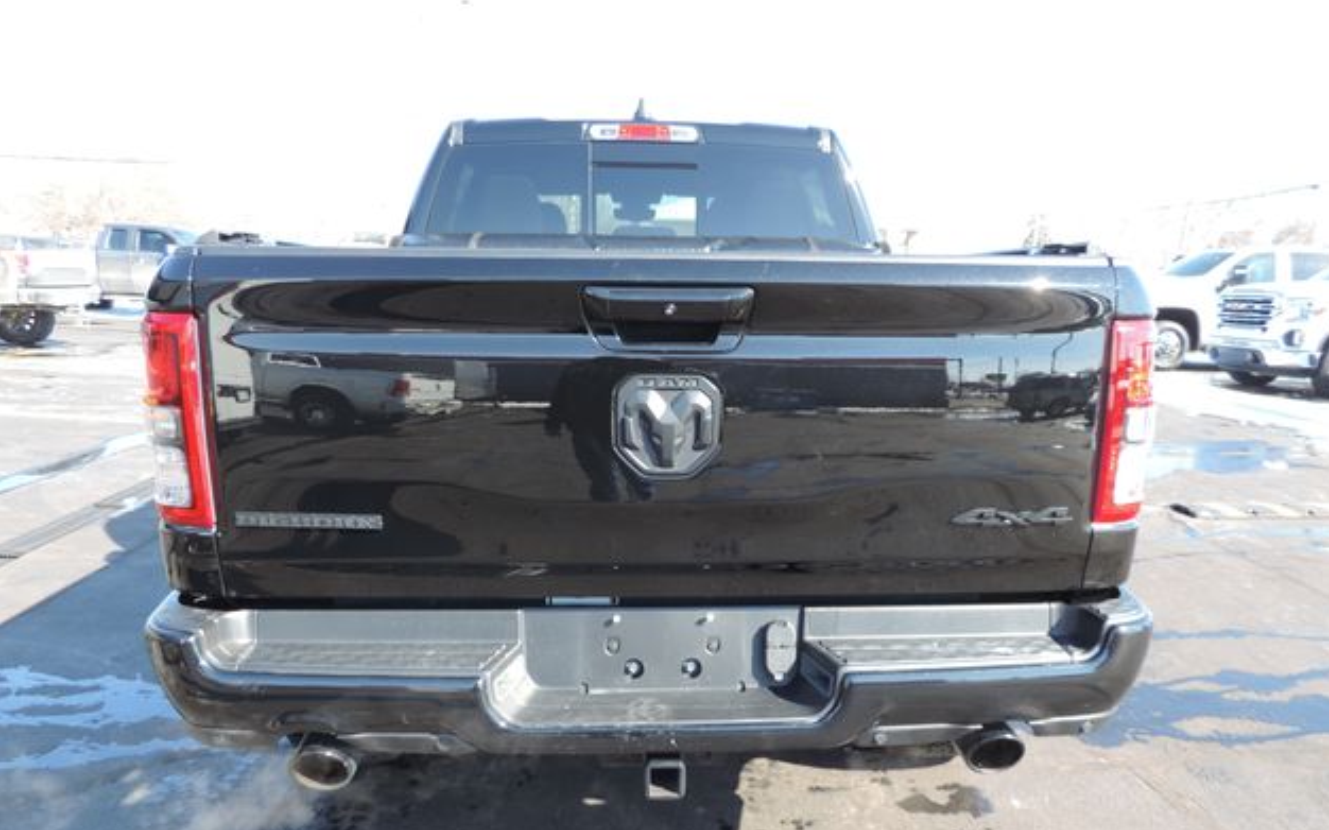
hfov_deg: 70.4
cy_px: 503
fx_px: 942
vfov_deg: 47.3
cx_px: 677
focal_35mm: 26
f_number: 3
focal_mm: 4.3
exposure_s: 1/160
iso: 80
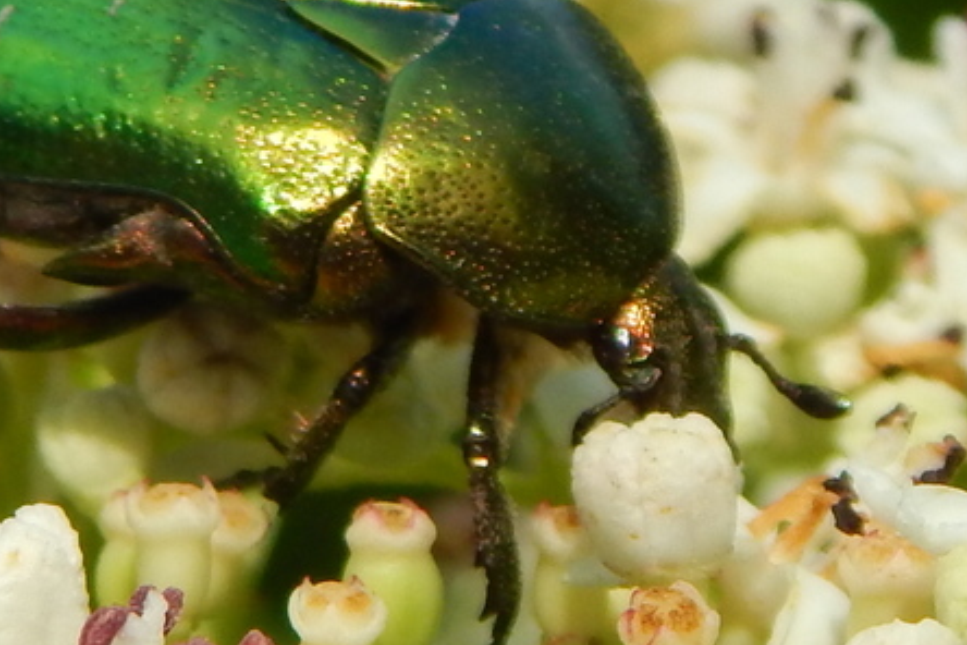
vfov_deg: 14.2
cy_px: 144
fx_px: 2578
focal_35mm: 96
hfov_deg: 21.0
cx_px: 197
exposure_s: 1/1250
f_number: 3.7
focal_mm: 8.6
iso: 125
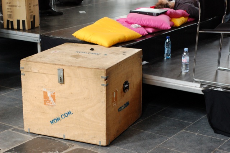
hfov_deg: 27.0
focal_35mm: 75
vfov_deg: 18.1
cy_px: 76
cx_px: 115
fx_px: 479
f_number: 4.5
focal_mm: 50
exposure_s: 1/80
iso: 800
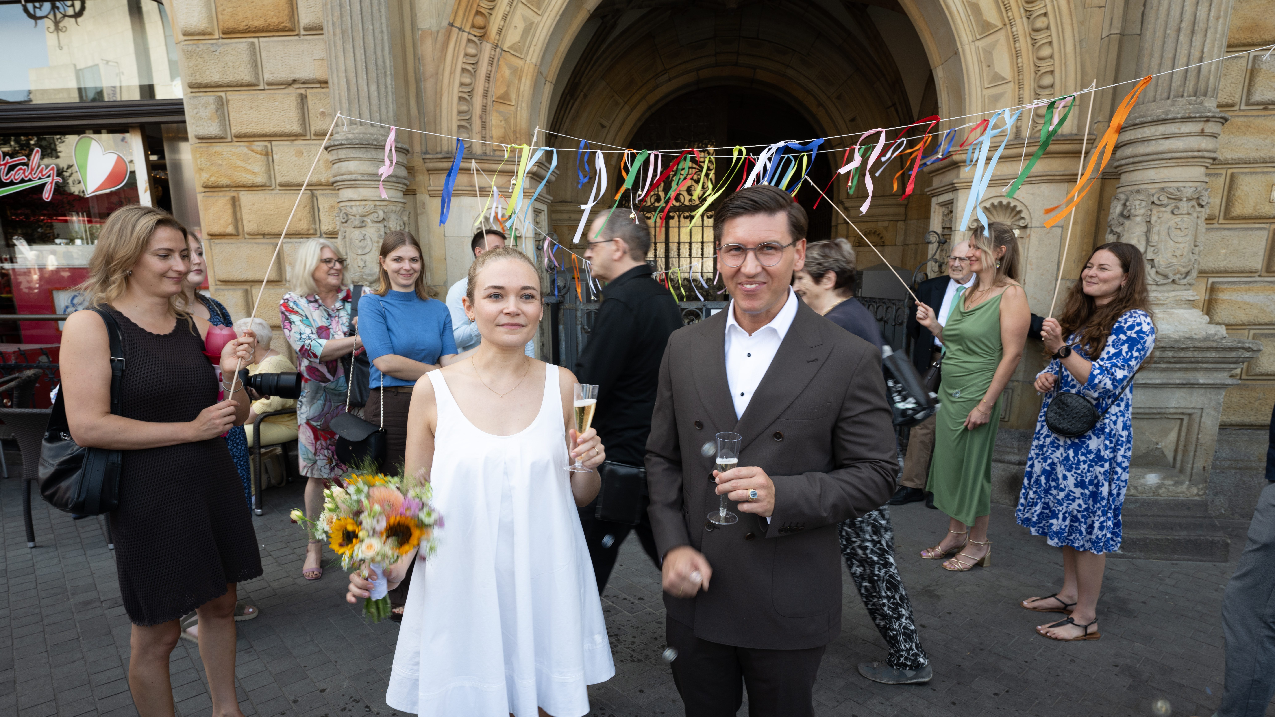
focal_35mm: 21
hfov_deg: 83.8
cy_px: 423
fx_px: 710
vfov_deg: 53.3
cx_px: 638
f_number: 7.1
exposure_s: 1/60
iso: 125
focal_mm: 20
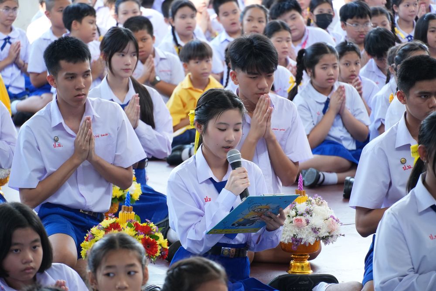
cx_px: 218
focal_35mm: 202
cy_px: 146
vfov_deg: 6.8
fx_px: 2453
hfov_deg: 10.2
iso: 1000
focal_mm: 135
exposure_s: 1/125
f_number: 5.6
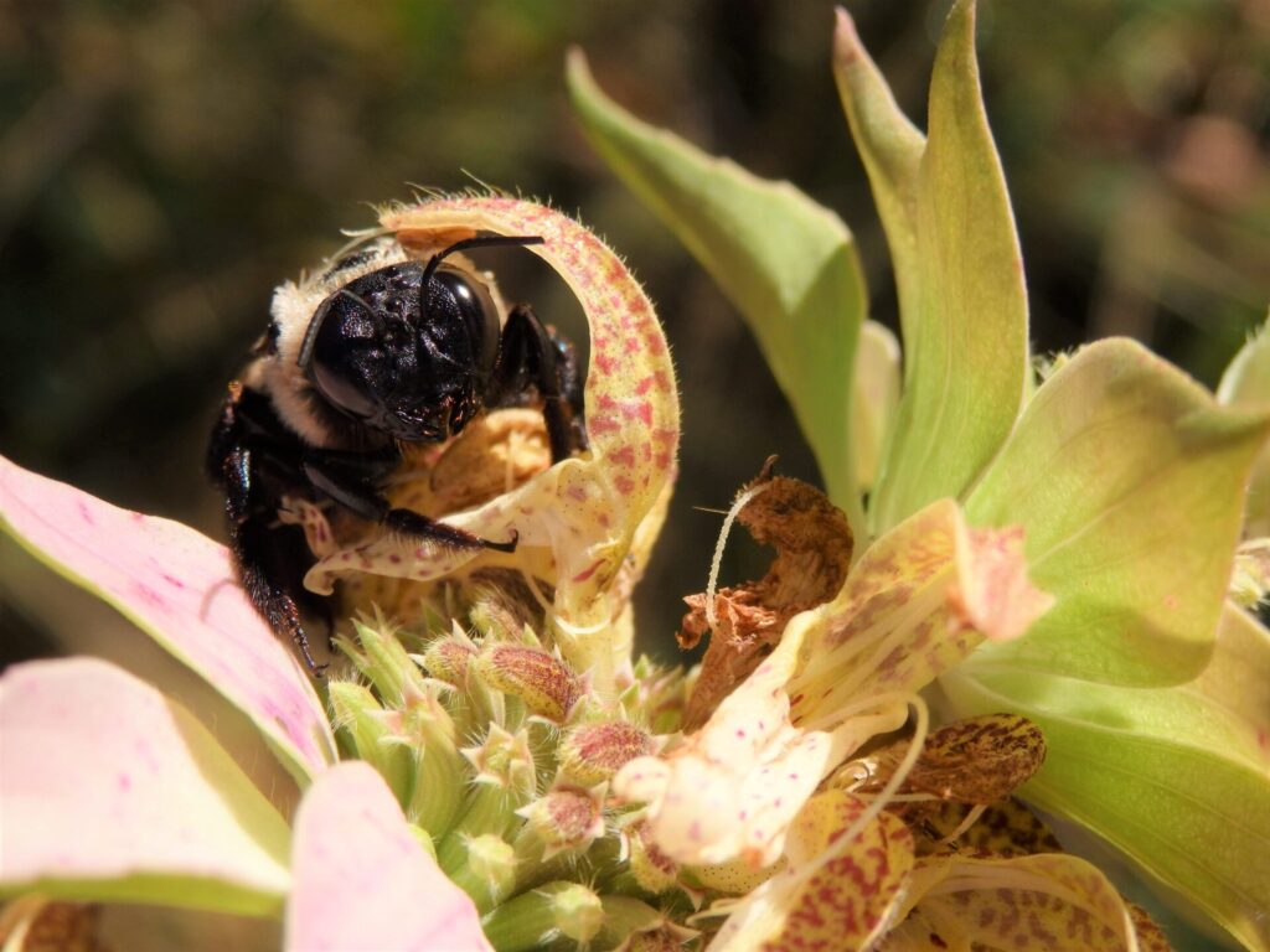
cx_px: 635
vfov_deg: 22.3
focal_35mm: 66
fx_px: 2421
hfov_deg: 29.4
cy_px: 476
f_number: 4.4
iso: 100
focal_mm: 11.9
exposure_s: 1/640
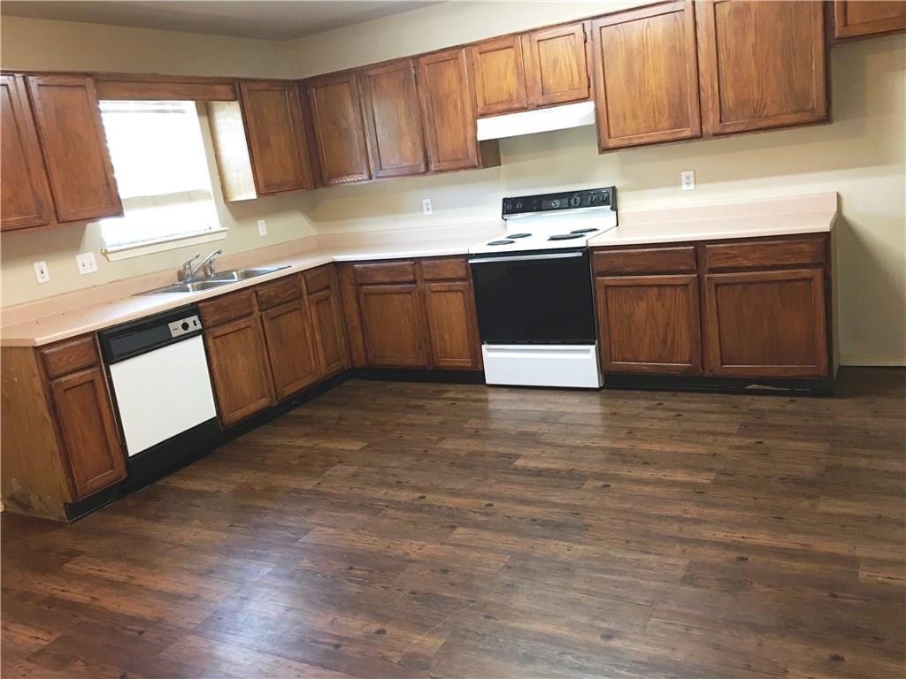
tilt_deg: -11.0
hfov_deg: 61.7
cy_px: 340
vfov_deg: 48.2
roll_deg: +7.8
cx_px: 453
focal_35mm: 29
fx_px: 759
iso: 100
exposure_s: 1/15
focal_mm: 4.15
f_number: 2.2
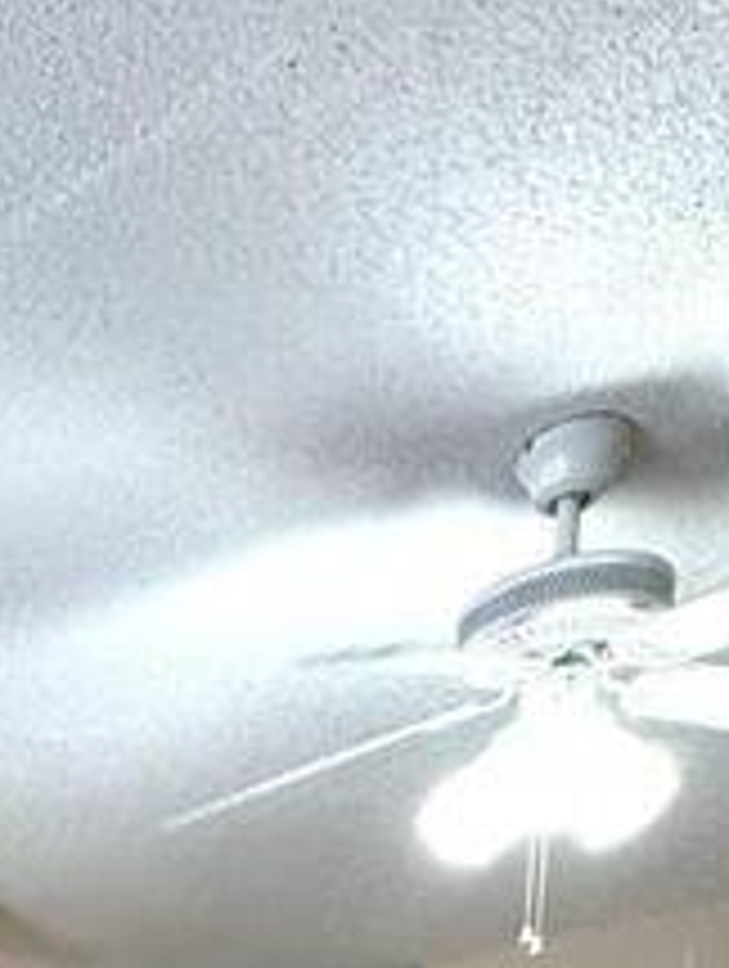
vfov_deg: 23.4
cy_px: 1652
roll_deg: +1.3
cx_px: -166
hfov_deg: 25.1
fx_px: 1456
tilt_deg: -11.6
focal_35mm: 52
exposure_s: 1/60
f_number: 2.2
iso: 200
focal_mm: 2.22
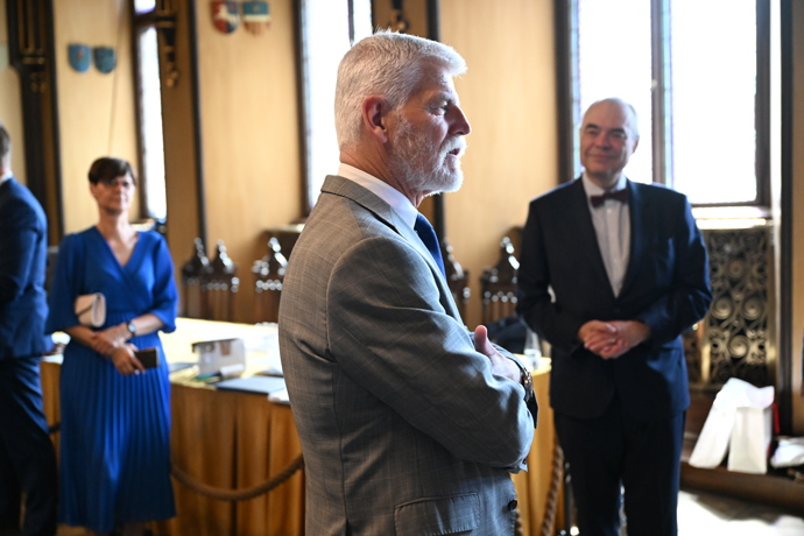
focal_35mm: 40
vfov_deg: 33.4
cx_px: 402
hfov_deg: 48.5
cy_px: 268
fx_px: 893
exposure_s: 1/200
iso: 5000
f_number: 2.8
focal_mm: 40
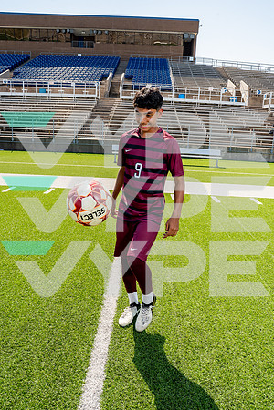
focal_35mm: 28
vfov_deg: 65.5
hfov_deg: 46.4
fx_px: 320
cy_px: 205
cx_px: 137
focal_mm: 28
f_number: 11
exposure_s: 1/250
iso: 320
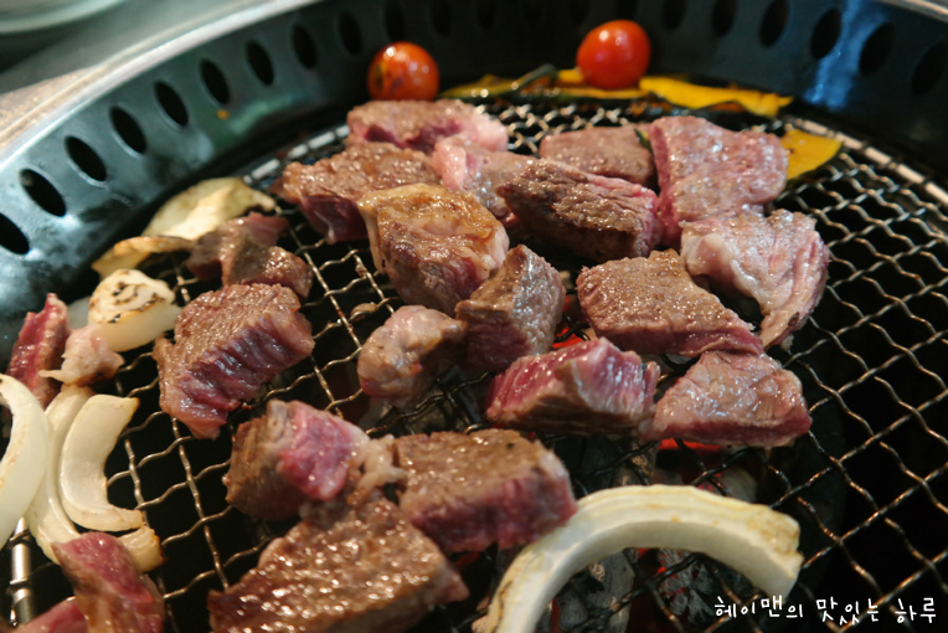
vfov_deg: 48.0
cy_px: 316
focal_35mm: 27
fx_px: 711
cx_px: 474
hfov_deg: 67.4
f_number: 3.5
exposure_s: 1/40
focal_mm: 18
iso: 1600
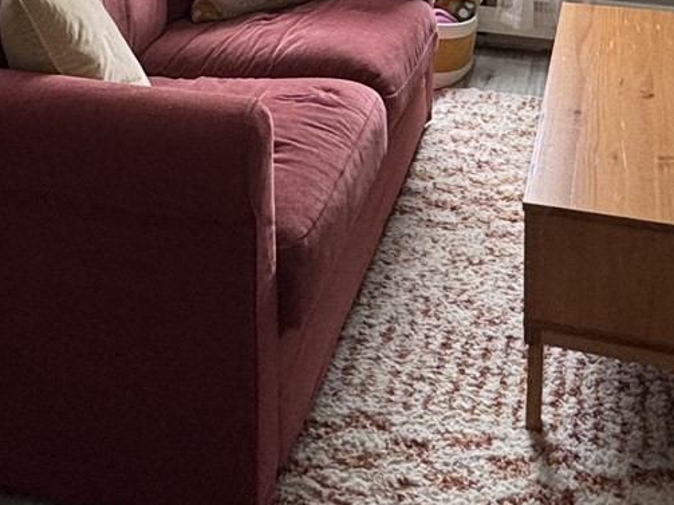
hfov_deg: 33.7
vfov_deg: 21.2
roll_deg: +0.3
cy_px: -277
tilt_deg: -3.7
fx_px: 1110
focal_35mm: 57
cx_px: 265
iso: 160
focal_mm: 2.22
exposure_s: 1/99
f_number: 2.2
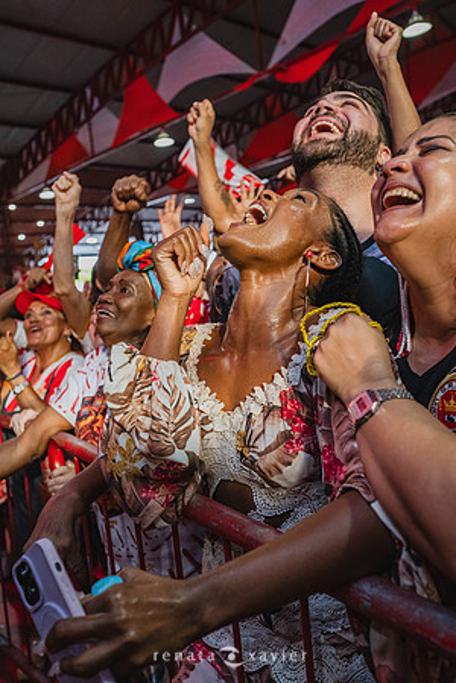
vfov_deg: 65.5
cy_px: 342
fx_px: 532
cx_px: 228
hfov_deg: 46.4
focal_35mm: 28
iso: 2500
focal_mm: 28
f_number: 4
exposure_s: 1/250
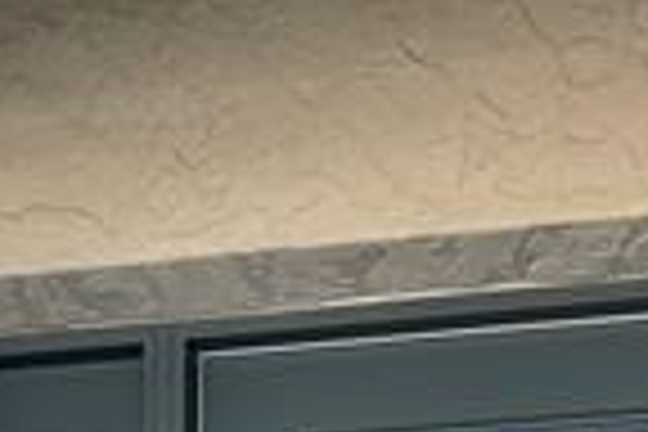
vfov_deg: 8.3
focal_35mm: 133
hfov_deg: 15.4
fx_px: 2394
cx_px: 428
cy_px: 1395
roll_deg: -0.2
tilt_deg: -4.9
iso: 80
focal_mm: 6.76
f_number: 1.78
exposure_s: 1/567
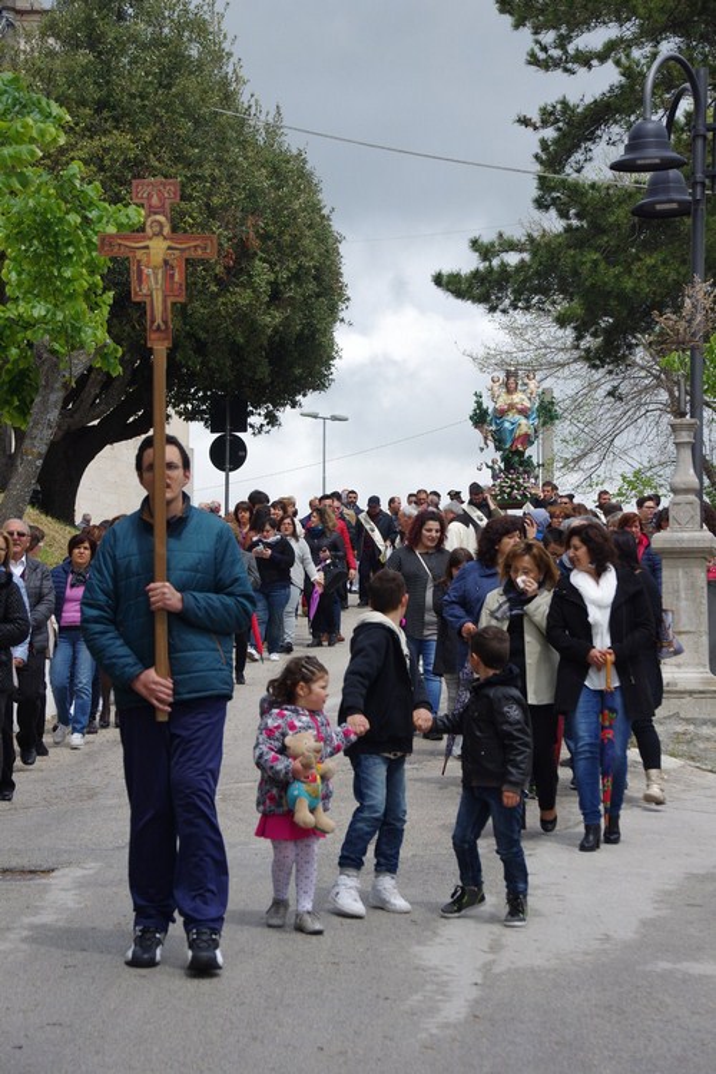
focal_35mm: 109
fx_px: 3252
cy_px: 537
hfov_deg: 12.6
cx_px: 358
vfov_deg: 18.8
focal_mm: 73
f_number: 8
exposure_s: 1/250
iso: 160
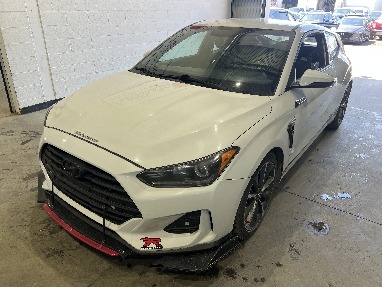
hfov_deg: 67.3
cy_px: 144
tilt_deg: -25.3
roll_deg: -1.1
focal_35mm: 26
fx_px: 287
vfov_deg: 53.1
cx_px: 191
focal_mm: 5.7
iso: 32
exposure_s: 1/125
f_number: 1.5
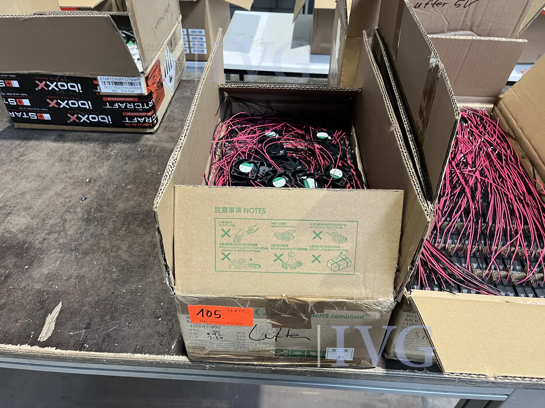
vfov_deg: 53.1
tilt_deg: -41.8
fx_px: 409
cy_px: 204
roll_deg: +0.6
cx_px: 272
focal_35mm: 26
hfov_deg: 67.3
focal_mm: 5.1
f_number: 1.6
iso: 200
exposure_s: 1/50
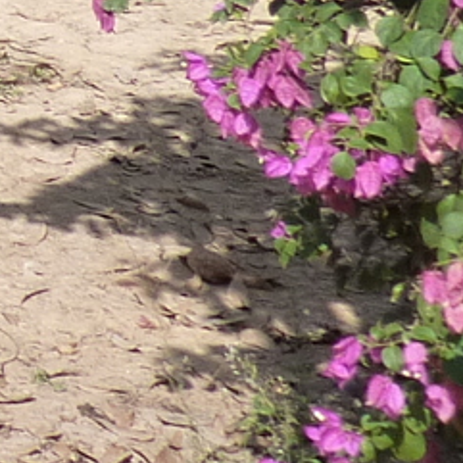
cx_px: -1070
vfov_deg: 10.2
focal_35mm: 147
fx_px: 2224
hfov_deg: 8.9
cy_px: -686
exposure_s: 1/500
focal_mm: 4.1
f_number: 4
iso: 125
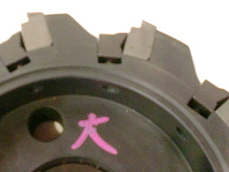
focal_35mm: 58
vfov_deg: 25.2
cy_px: 98
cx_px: 85
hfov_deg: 33.0
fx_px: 384
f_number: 3.1
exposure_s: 1/60
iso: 1250
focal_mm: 6.3
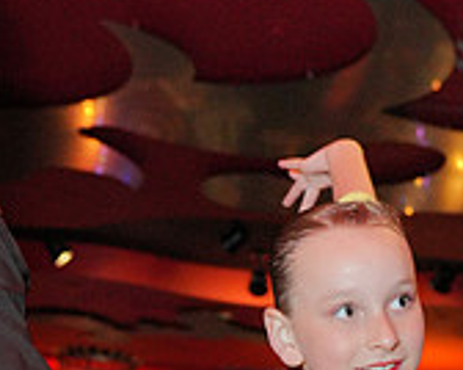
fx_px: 1423
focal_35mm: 104
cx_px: 310
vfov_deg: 12.9
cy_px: 737
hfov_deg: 18.4
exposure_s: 1/200
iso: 4000
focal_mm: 32
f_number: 4
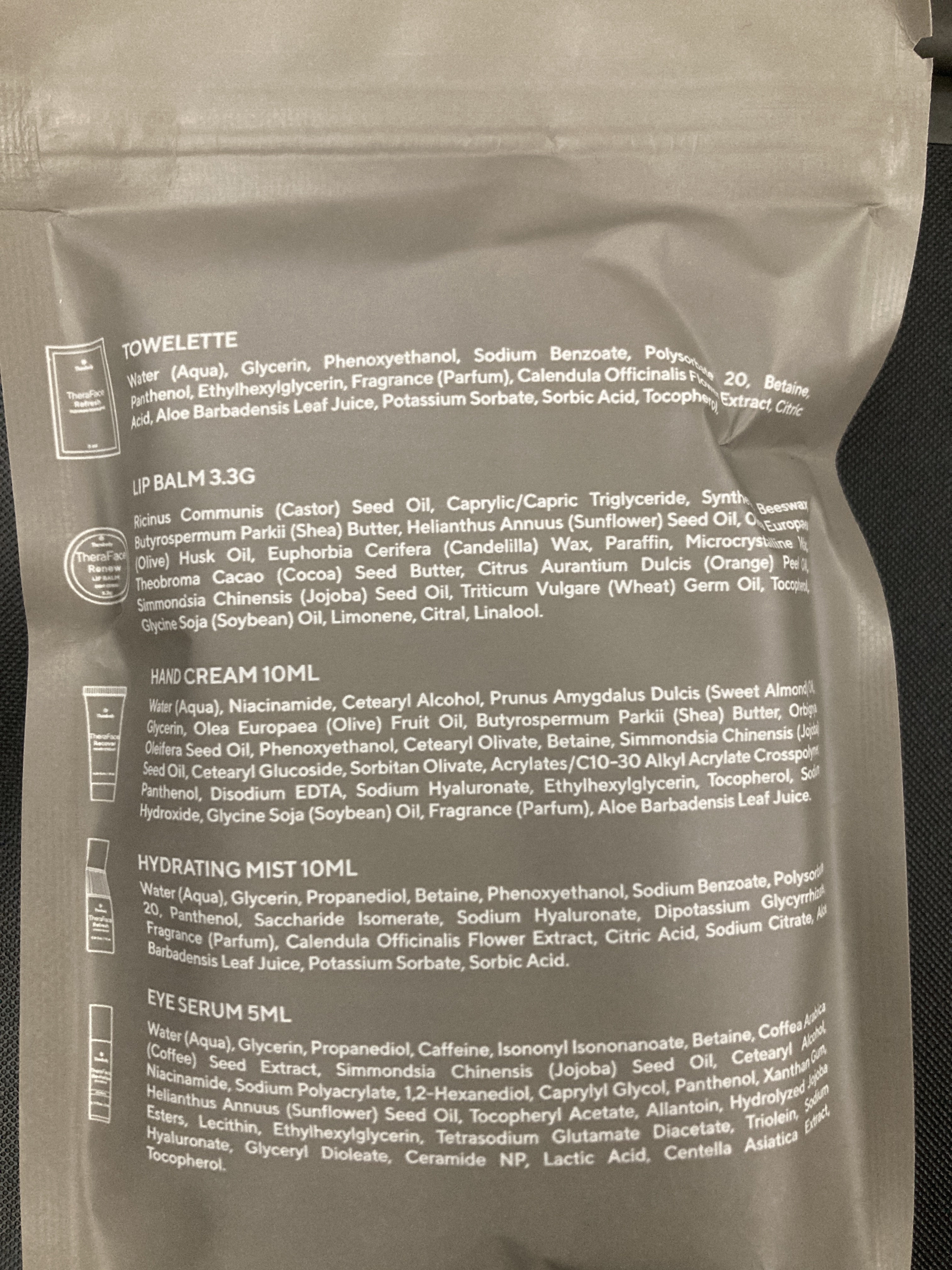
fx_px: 1027
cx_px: 476
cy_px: 635
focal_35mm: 28
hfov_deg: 49.7
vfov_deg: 63.4
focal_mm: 3.99
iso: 400
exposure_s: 1/37
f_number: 1.8
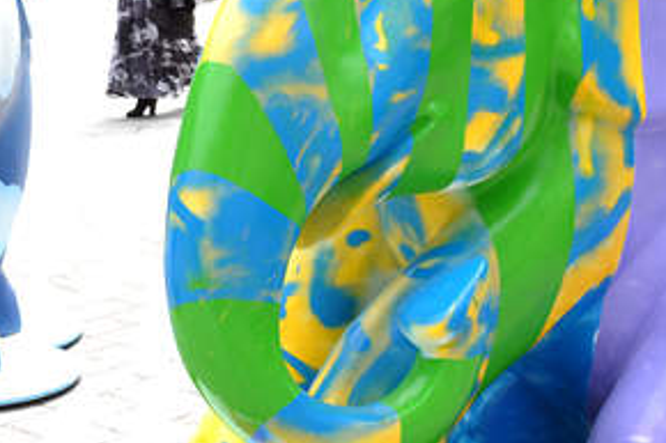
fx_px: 1590
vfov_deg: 15.9
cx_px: 397
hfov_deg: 23.6
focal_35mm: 86
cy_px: 178
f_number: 5.6
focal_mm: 26
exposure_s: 1/200
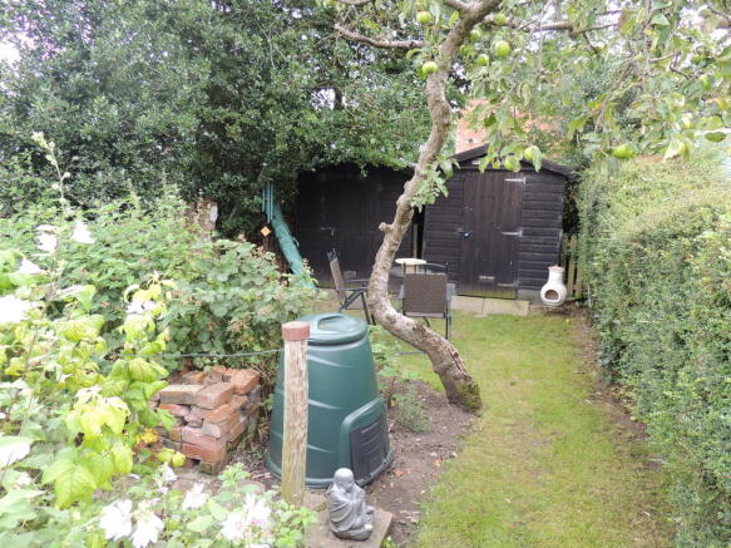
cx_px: 366
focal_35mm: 24
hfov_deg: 71.6
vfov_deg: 56.8
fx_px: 507
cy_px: 274
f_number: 3
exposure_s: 1/100
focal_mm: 4.3
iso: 100
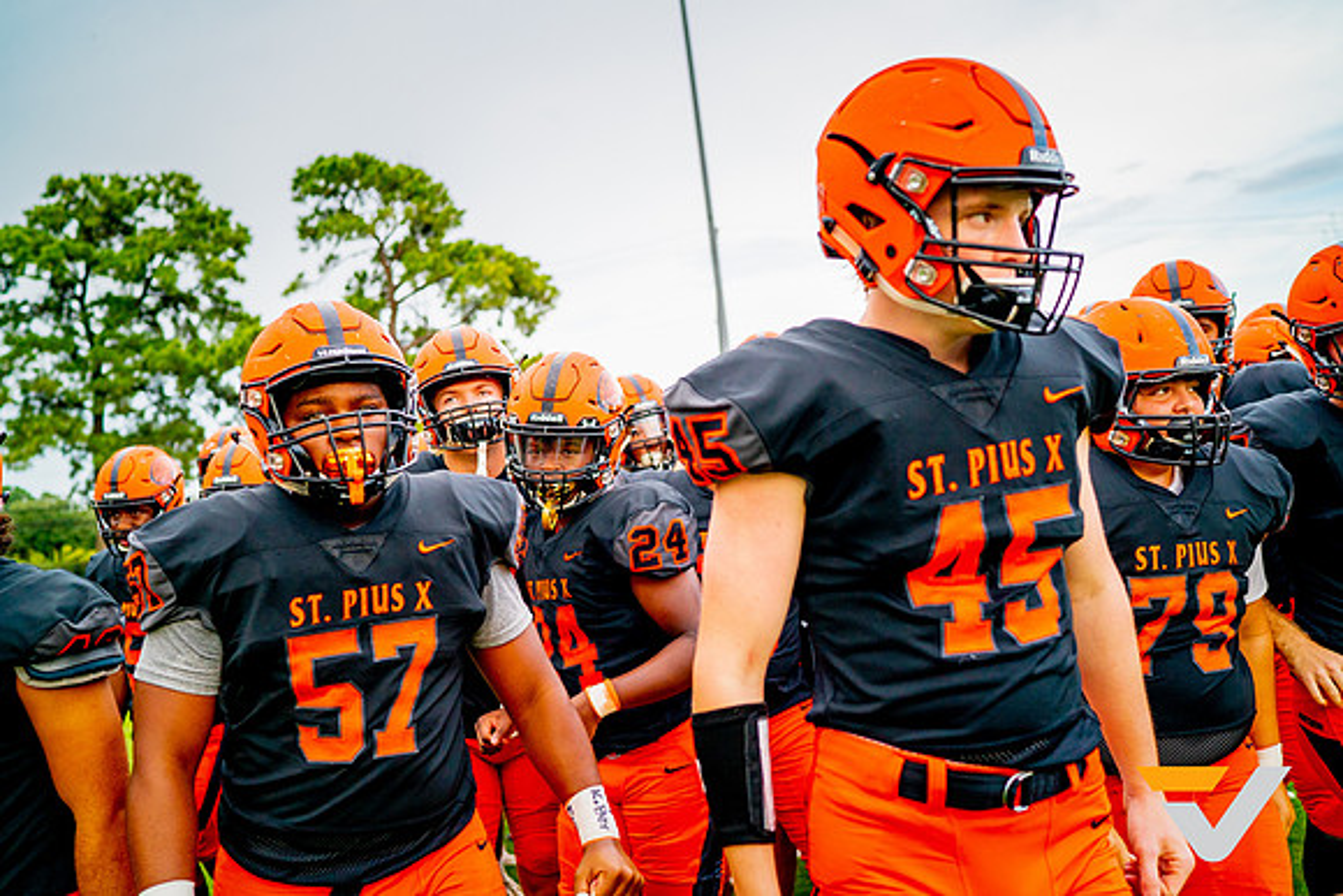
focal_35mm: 35
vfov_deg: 37.9
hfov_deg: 54.4
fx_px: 1306
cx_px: 672
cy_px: 448
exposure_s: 1/800
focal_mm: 35
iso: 400
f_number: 2.8
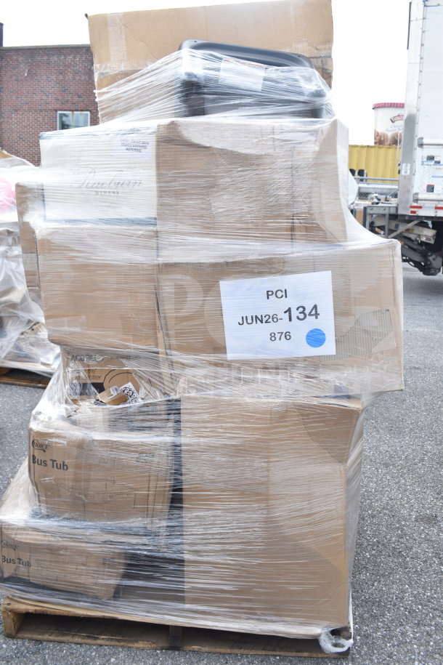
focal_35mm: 32
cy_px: 332
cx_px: 222
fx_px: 581
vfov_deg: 59.5
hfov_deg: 41.7
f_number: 6.3
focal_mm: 21
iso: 200
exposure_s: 1/160
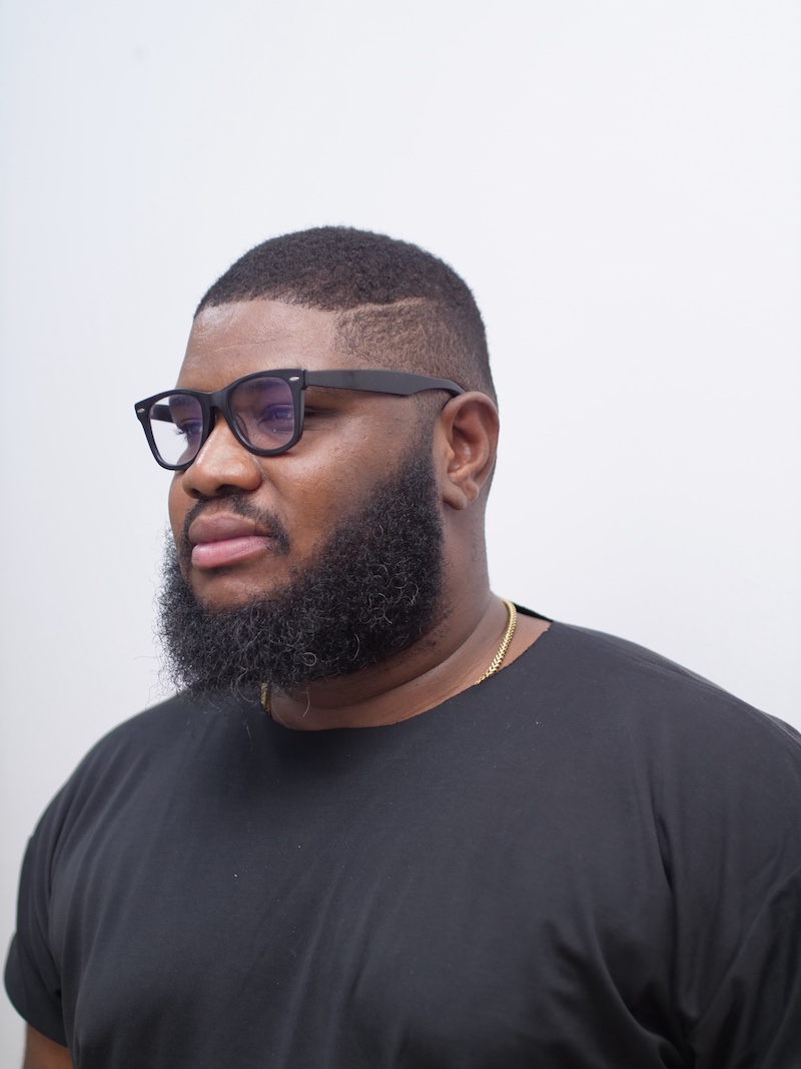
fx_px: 2160
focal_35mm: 70
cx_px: 400
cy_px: 534
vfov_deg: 27.8
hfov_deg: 21.0
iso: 400
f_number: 1.4
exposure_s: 1/60
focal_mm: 35
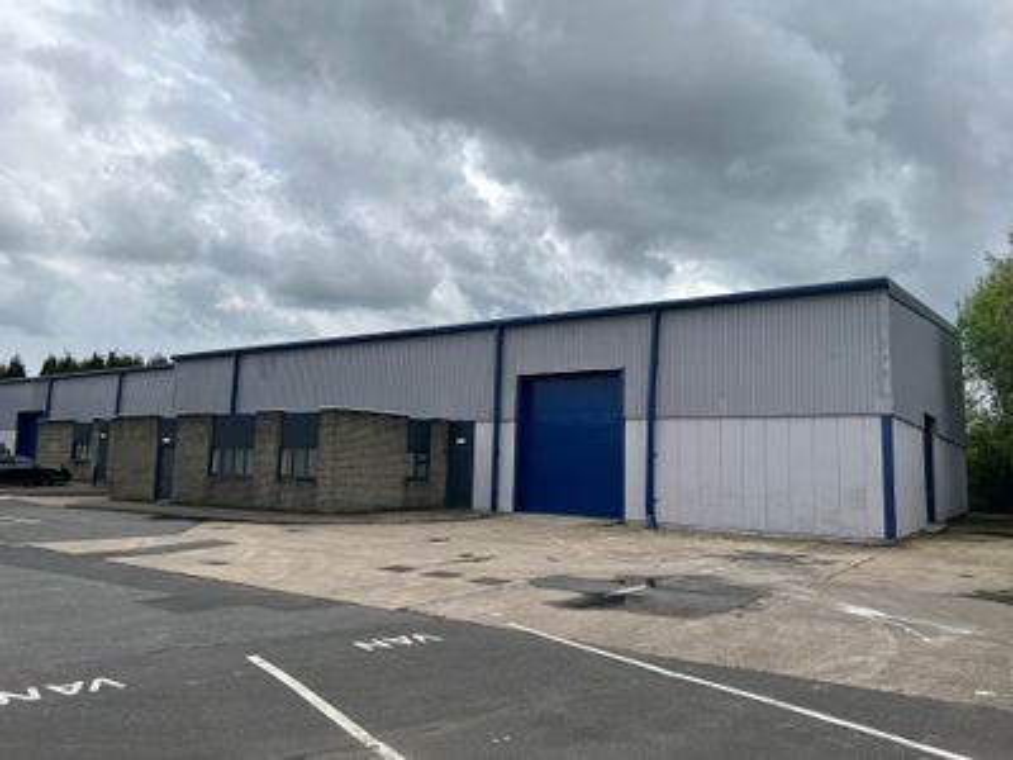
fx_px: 761
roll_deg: -1.3
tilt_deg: +6.1
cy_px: 380
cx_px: 506
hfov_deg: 67.3
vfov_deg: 53.1
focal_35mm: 26
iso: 50
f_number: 1.5
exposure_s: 1/4444
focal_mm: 5.7
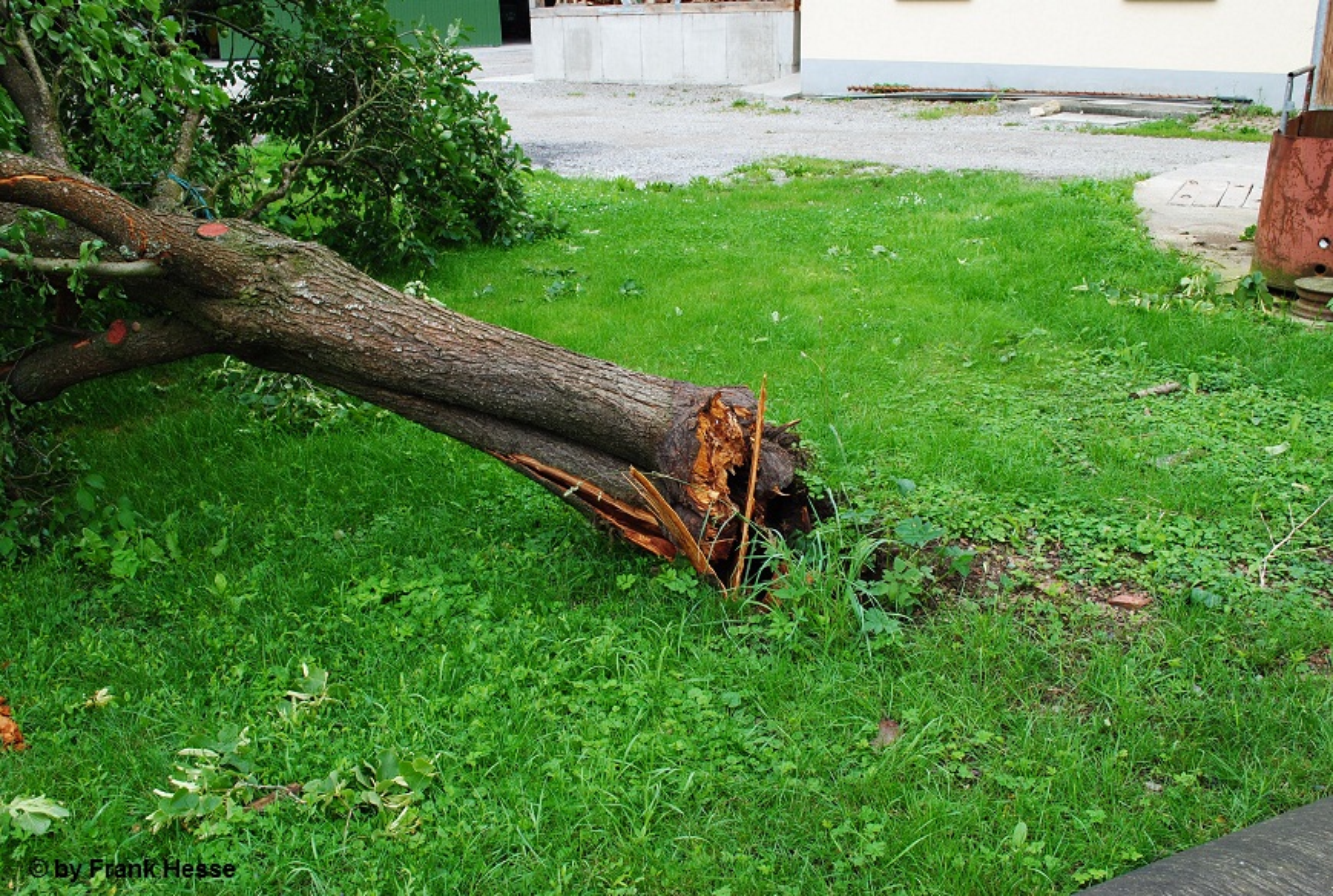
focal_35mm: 33
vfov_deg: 40.2
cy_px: 448
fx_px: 1225
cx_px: 666
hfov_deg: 57.1
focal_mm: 22
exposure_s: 1/100
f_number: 9
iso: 200
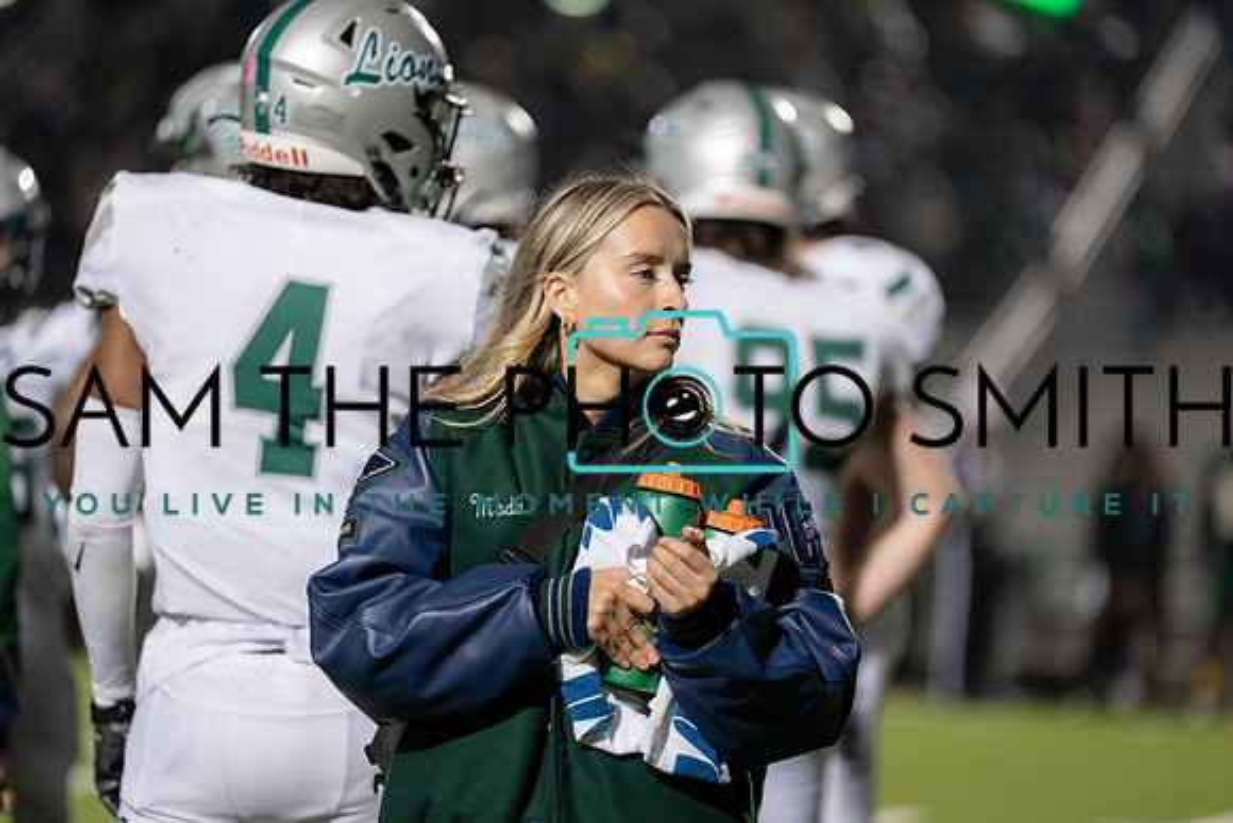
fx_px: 6851
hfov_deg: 10.3
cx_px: 616
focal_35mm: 200
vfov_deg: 6.9
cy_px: 412
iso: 1000
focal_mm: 200
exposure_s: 1/500
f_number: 2.8
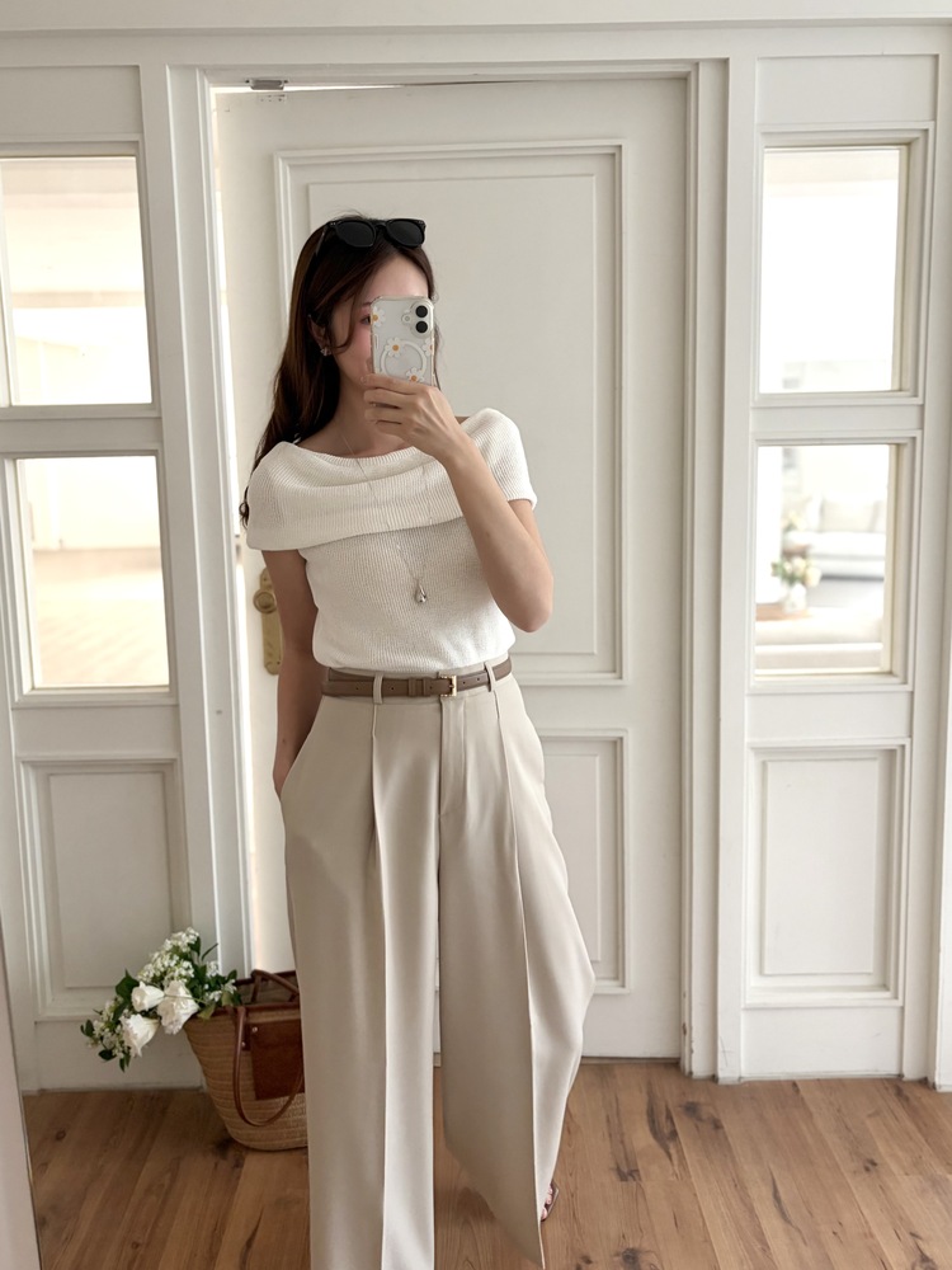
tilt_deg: -17.7
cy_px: 635
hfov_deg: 53.1
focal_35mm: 26
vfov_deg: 67.3
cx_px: 476
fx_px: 953
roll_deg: +0.3
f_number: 1.6
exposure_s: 1/60
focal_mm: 5.96
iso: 200
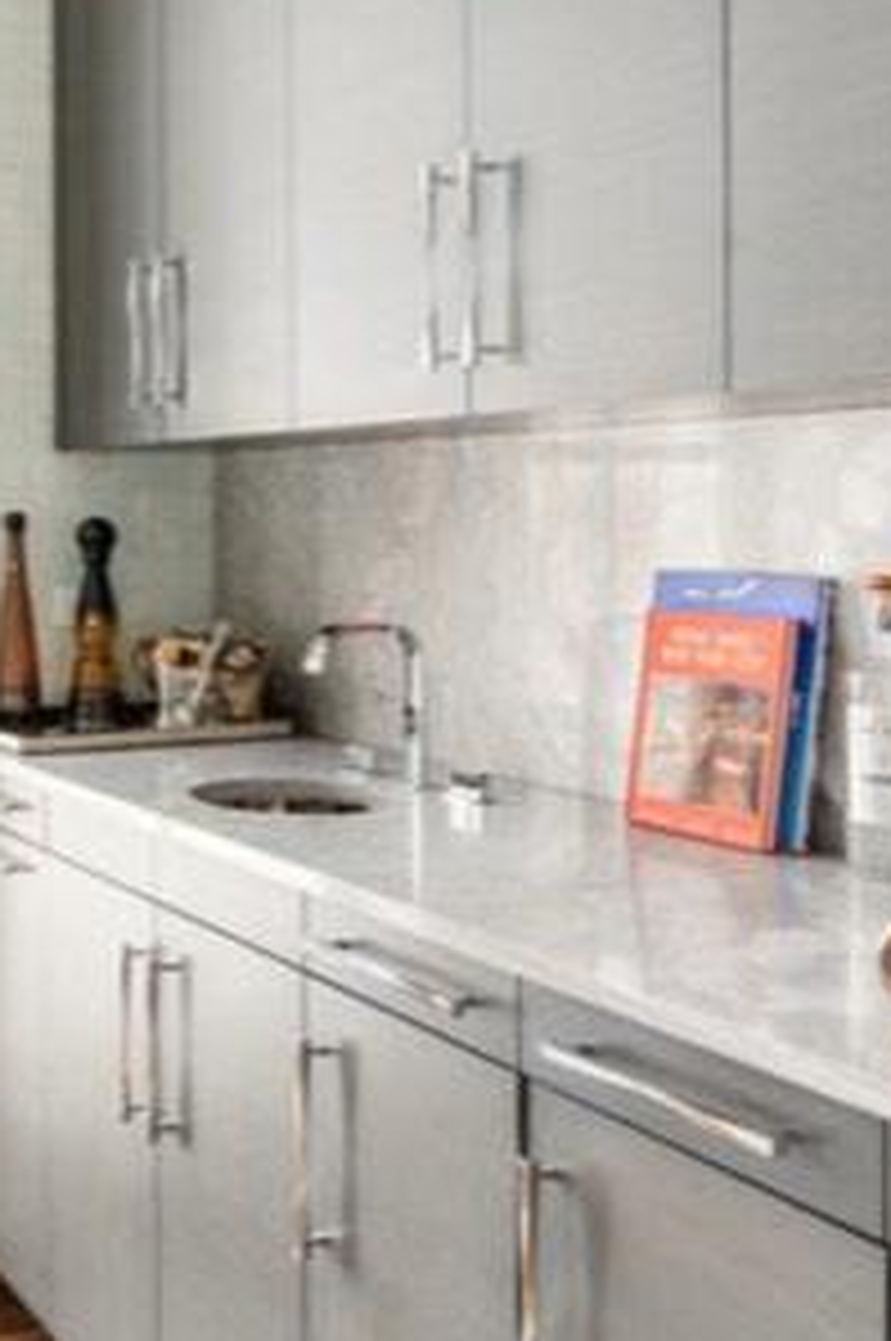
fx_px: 1650
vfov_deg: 43.9
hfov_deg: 27.7
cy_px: 518
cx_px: -79
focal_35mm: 44
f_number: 11
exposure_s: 1.3
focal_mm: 16.5
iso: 320
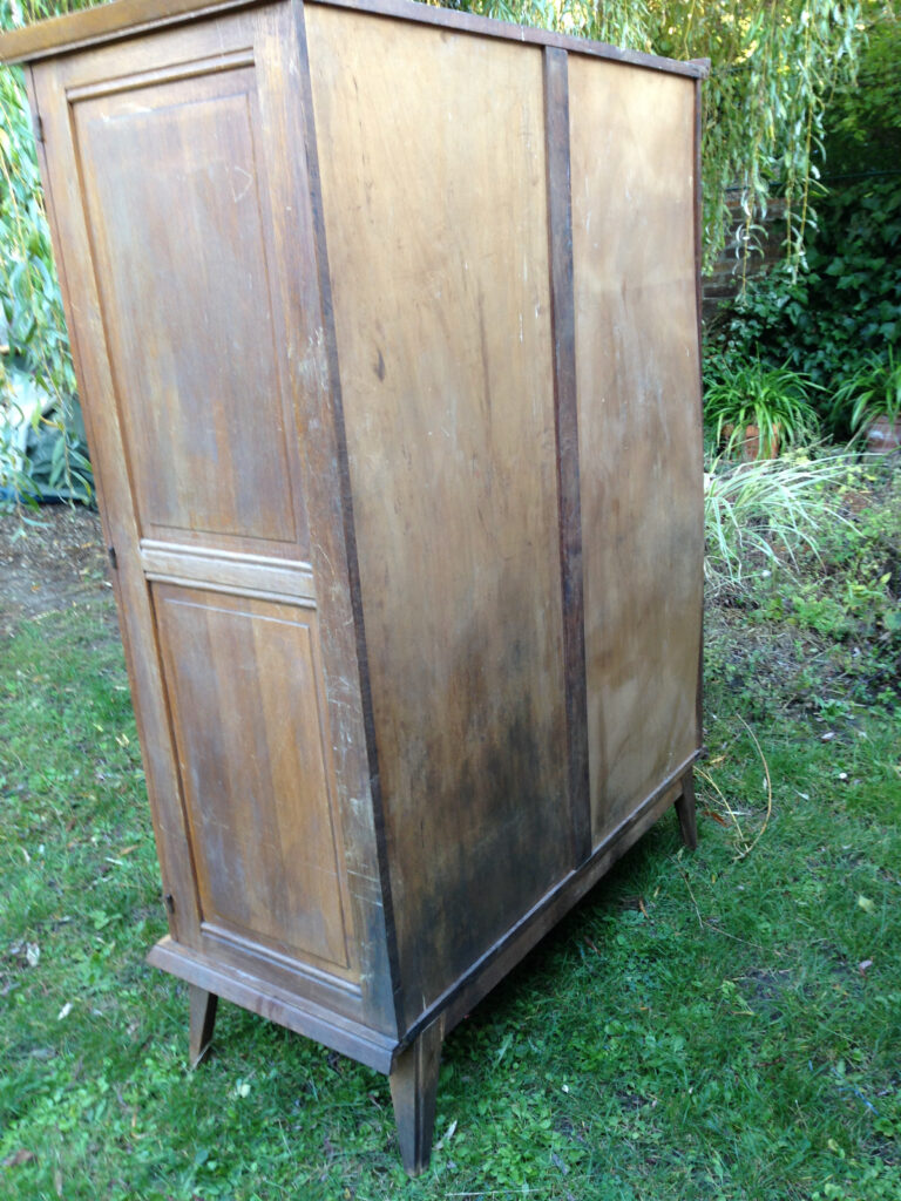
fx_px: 1145
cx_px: 450
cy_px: 600
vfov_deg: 55.4
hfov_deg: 42.9
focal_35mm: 33
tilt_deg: -18.2
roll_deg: +4.3
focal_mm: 4.12
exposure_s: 1/24
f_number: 2.4
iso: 50
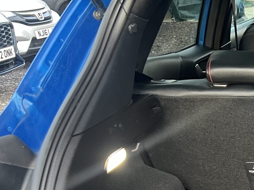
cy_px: 215
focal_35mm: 80
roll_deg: +1.8
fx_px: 587
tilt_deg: -24.5
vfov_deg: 17.7
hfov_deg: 20.7
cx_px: 384
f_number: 1.5
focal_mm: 5.7
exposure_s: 1/60
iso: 200
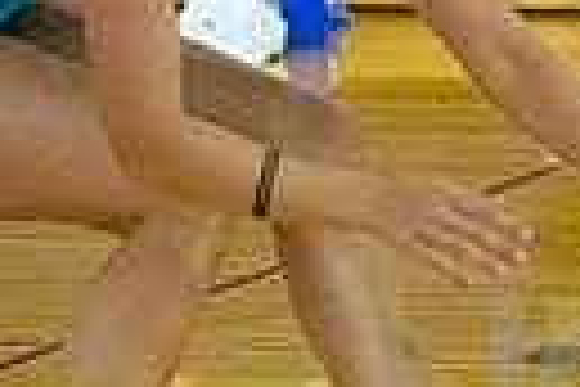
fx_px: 8860
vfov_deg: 2.5
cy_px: -178
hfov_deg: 3.7
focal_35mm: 550
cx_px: 1268
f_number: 4.5
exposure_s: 1/640
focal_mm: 122
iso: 6400
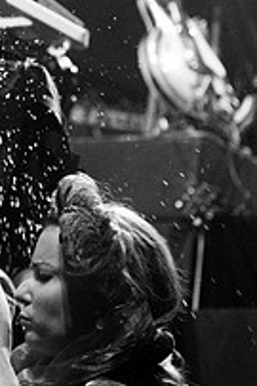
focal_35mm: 193
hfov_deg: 7.1
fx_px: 2070
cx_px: -22
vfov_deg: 10.6
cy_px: 97
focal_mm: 58
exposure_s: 1/320
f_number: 2.8
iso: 640
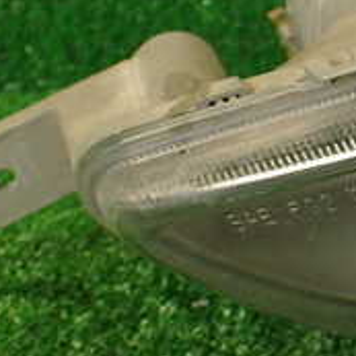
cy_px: 62
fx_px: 1140
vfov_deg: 17.6
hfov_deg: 16.3
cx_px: 527
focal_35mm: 98
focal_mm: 5.79
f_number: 2.4
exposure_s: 1/40
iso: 200
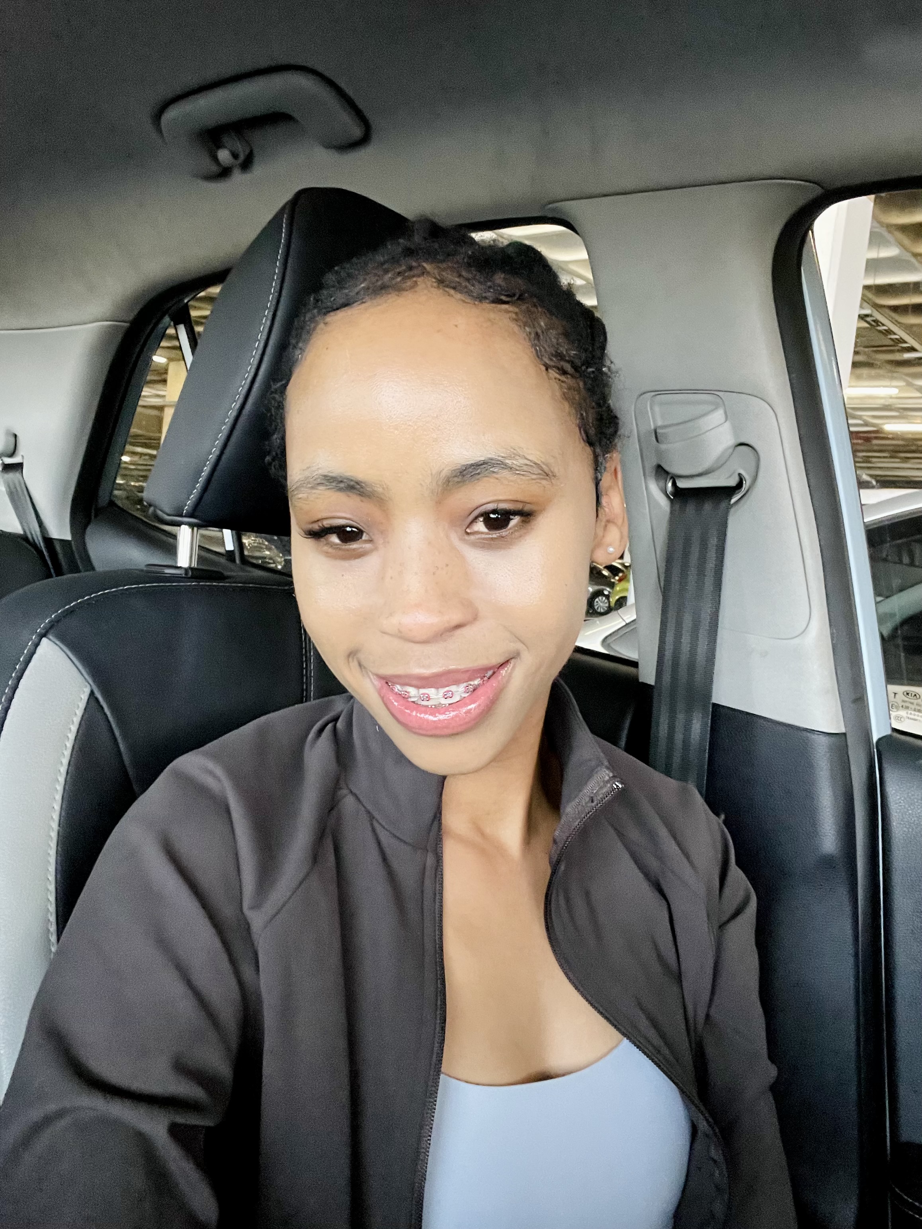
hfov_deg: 46.8
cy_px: 614
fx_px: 1065
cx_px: 461
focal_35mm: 30
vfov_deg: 60.0
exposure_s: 1/53
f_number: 2.2
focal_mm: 2.71
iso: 400
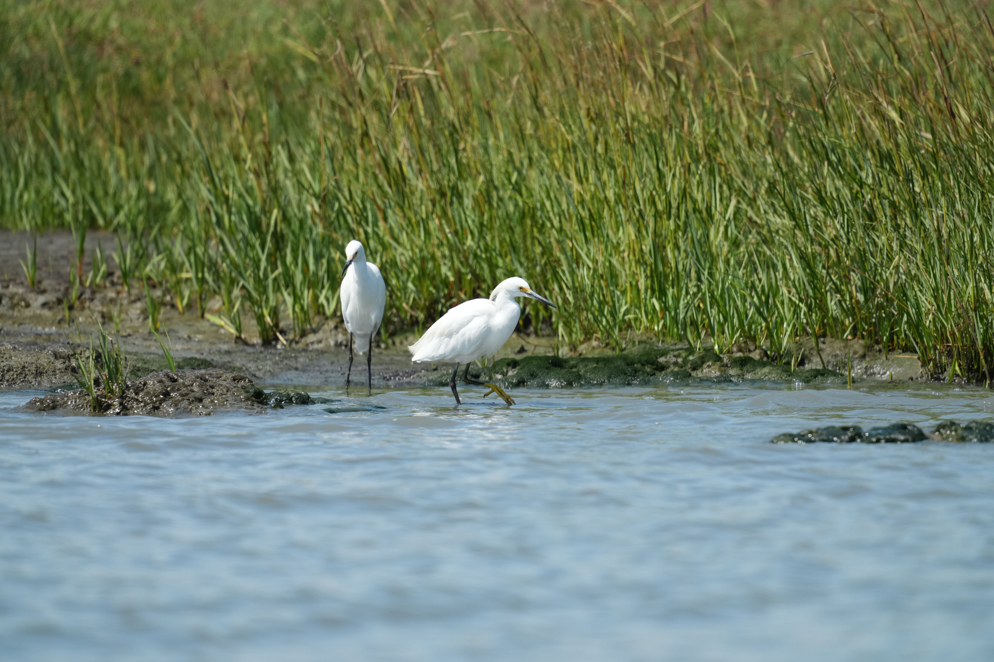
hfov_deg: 3.4
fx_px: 16565
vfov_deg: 2.3
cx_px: 497
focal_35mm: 600
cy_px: 331
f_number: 5.6
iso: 640
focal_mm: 600
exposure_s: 1/2500
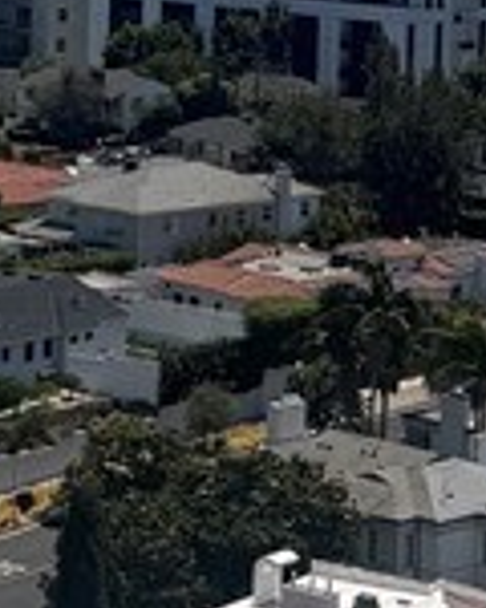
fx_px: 2877
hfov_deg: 9.6
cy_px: -65
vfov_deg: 11.9
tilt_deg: -4.0
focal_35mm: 160
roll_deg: -0.6
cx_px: 32
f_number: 1.78
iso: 80
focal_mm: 6.76
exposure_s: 1/7937
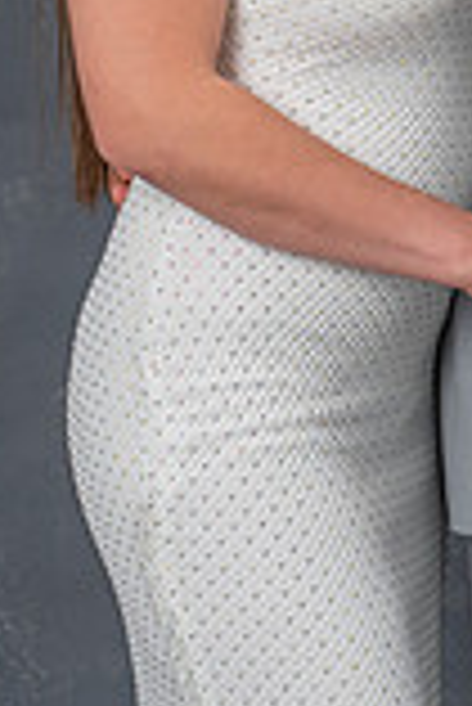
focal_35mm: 258
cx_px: 394
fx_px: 5062
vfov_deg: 7.9
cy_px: -189
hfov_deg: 5.3
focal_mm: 60
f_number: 5.6
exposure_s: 1/160
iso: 200
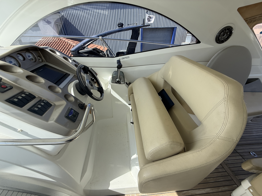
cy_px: 98
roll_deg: +2.4
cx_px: 131
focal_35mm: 14
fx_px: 106
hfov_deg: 102.1
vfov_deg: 85.7
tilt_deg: -31.6
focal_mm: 2.22
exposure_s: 1/619
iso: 50
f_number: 2.2
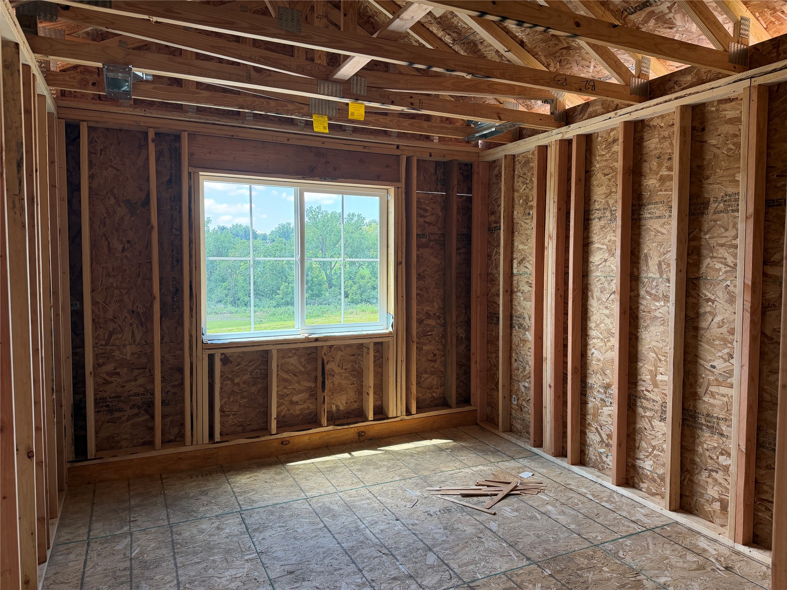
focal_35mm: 24
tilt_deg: -2.3
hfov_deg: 71.6
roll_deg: +0.1
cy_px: 295
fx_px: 546
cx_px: 394
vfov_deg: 56.8
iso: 160
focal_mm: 6.76
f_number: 1.78
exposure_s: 1/214
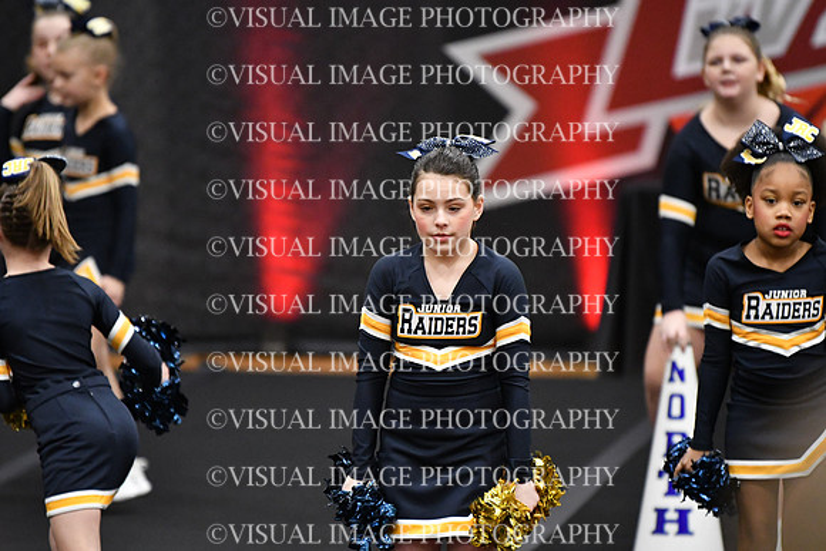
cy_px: 276
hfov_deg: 6.9
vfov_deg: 4.6
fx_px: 6885
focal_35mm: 300
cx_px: 413
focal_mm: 200
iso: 5000
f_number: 2.8
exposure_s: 1/800
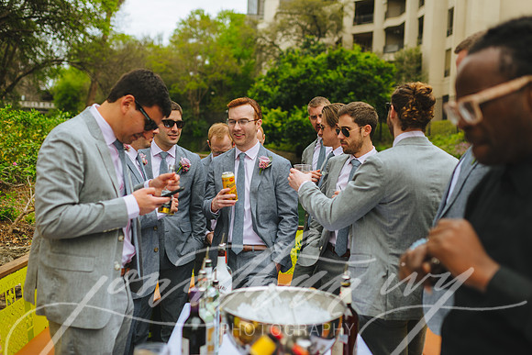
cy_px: 178
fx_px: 517
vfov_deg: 37.9
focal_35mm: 35
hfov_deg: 54.4
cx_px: 266
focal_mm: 35
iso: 100
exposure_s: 1/1600
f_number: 2.2
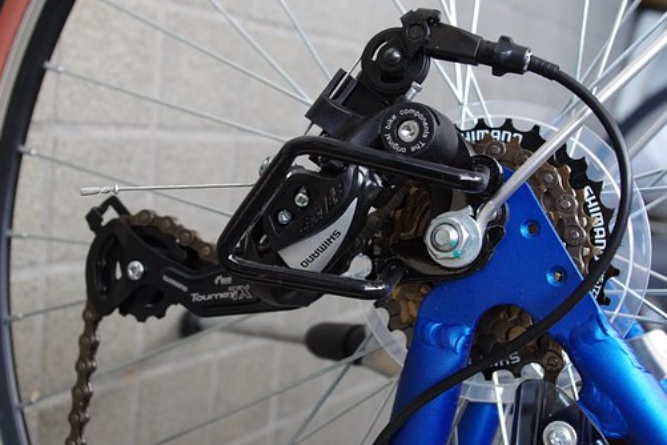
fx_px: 871
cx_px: 334
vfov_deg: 28.6
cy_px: 221
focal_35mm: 47
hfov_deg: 41.9
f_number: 5.6
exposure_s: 1/80
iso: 1600
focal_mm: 30.63
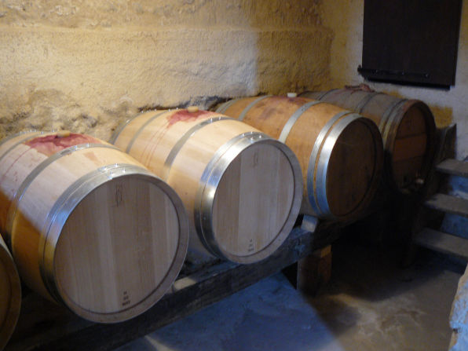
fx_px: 500
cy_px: 176
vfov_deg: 38.7
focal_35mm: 37
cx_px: 234
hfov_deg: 50.1
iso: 200
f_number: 2.8
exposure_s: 1/6
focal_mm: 6
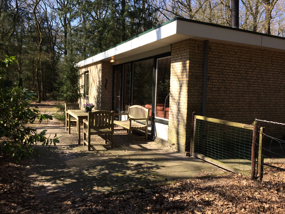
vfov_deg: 48.2
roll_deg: -1.4
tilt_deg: -3.3
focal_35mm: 29
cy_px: 107
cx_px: 142
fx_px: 239
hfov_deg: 61.7
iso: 32
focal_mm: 4.15
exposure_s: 1/631
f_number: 2.2
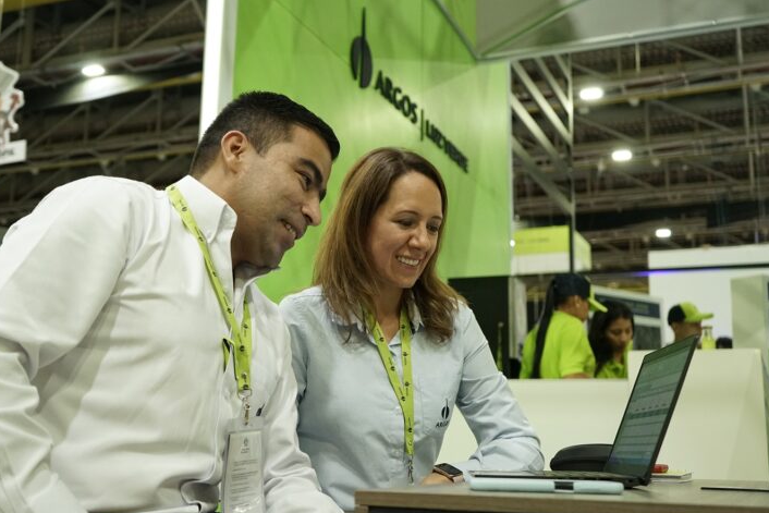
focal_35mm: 43
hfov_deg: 45.4
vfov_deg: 31.2
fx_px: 919
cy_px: 254
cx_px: 353
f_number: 4
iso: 2500
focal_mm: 38
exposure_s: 1/100
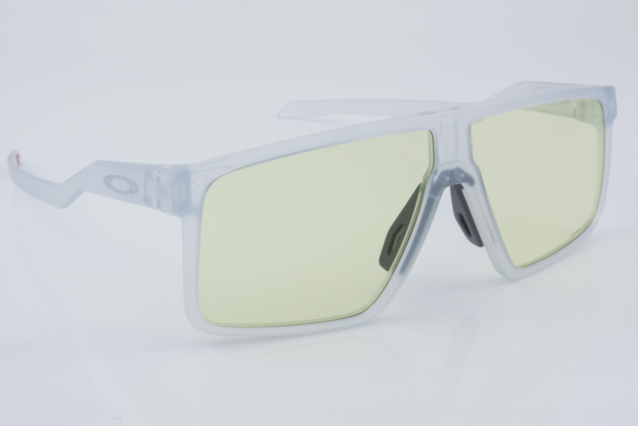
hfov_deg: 27.0
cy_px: 213
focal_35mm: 75
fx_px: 1329
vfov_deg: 18.2
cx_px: 319
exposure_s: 1/4
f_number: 32
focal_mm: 50
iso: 100
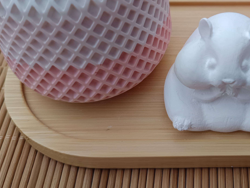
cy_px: 35
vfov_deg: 27.4
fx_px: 376
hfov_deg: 35.5
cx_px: 203
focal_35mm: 52
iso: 51
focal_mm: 5.31
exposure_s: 1/560
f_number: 1.7
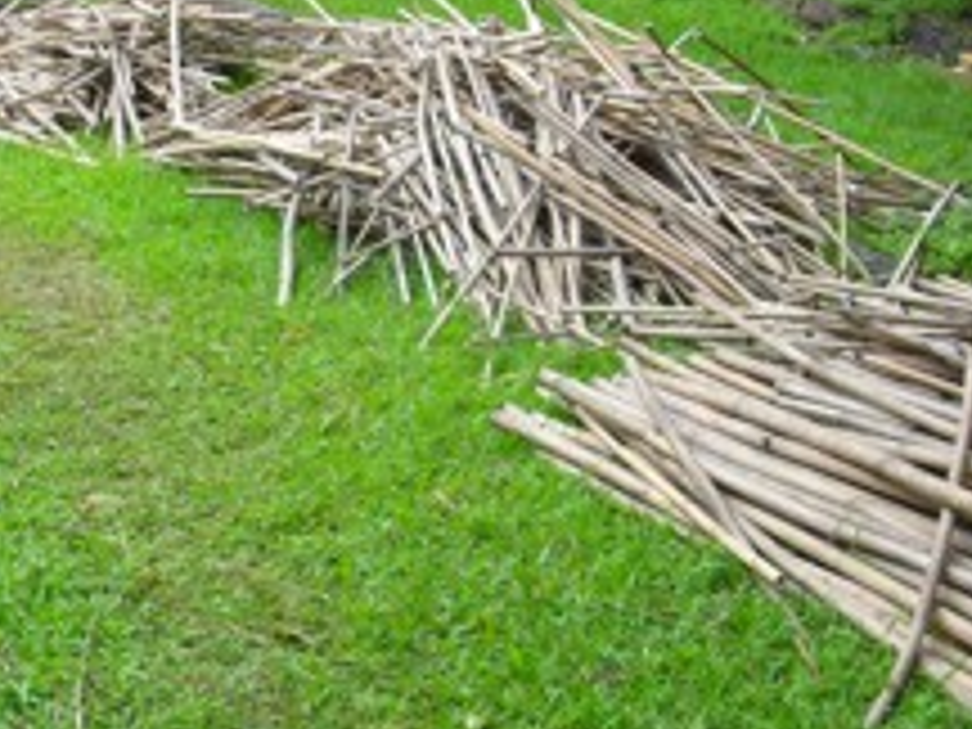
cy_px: 380
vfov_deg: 18.2
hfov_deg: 23.3
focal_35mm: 81
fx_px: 2274
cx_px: 54
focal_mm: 6.2
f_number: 2.8
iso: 100
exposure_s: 1/250
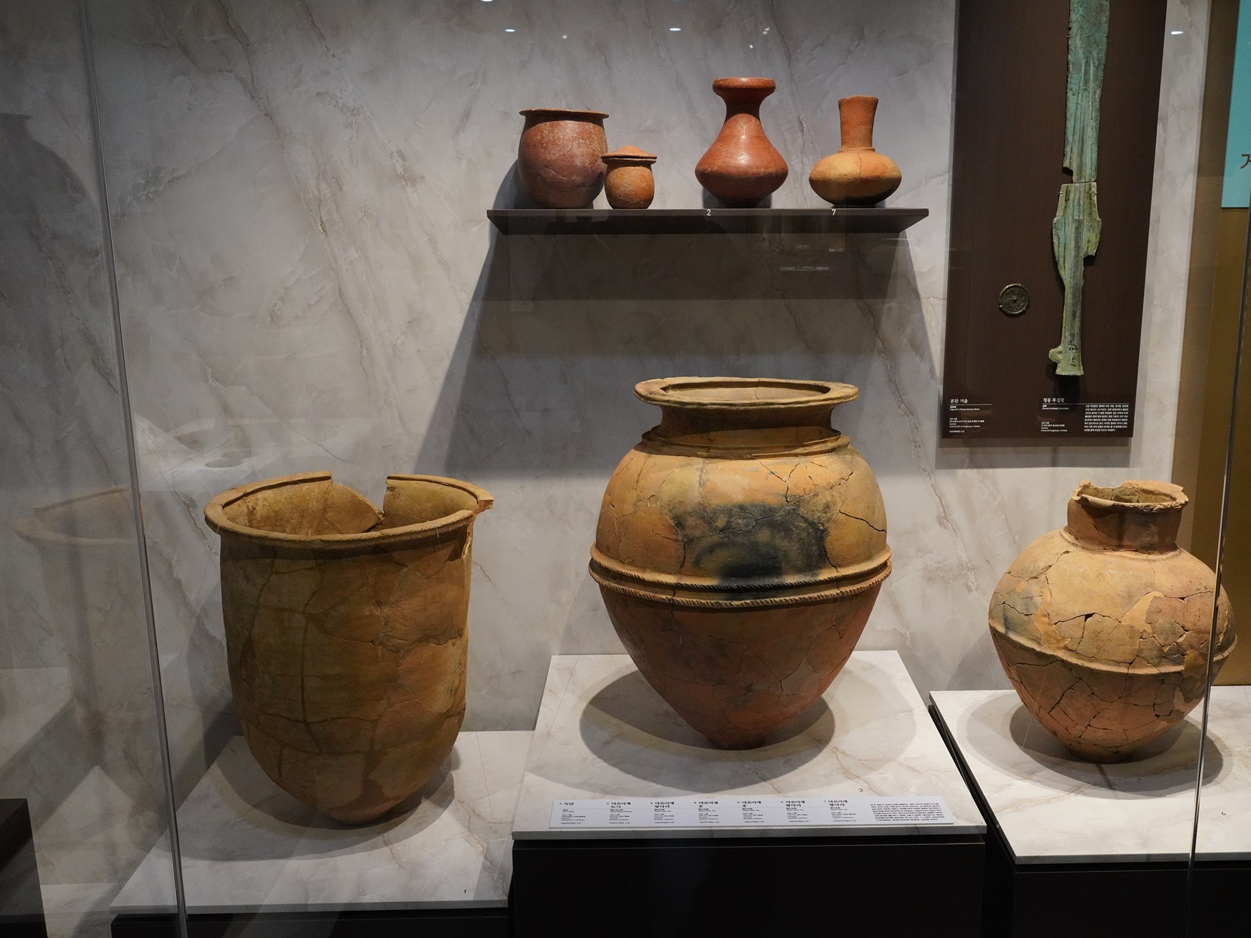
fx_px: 1229
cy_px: 474
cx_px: 685
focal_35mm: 34
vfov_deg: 41.8
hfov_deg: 53.9
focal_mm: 31
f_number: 10
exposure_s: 1/100
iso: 6400
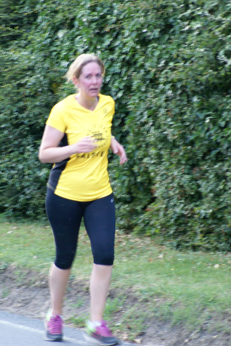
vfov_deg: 6.5
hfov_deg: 4.4
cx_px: 116
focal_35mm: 315
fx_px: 3026
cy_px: 173
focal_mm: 210
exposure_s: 1/40
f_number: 5.6
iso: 800
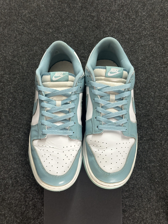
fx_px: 311
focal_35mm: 48
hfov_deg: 30.3
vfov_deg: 39.7
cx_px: 84
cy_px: 112
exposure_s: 1/50
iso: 200
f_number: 1.78
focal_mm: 6.86
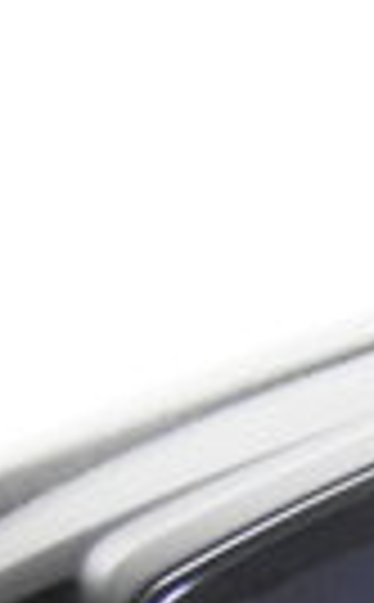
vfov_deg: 6.5
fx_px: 4809
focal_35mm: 293
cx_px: 2366
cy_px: 1915
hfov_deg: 3.7
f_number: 2.8
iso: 4500
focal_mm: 20
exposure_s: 1/30
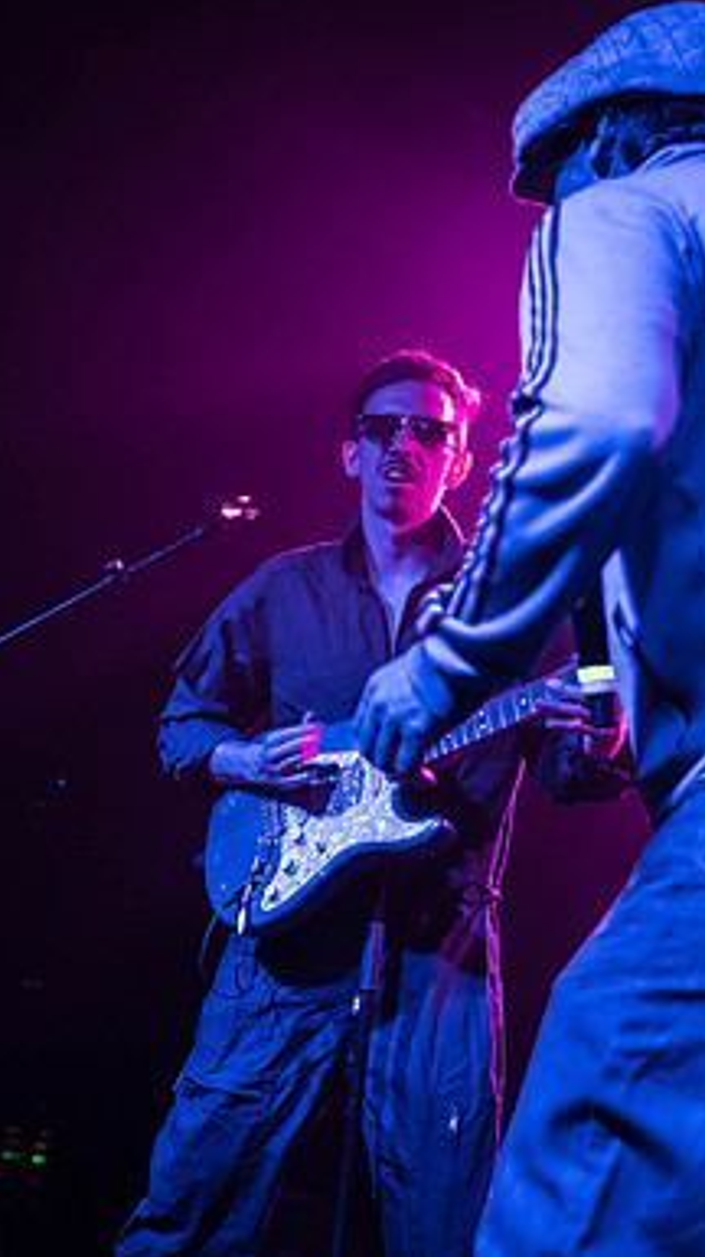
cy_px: 539
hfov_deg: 17.5
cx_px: -114
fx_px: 2198
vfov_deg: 31.9
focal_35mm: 66
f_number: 2.8
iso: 3200
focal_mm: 34
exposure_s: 1/320
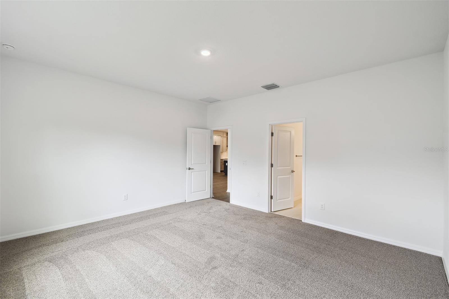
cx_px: 224
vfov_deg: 77.3
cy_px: 150
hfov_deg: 100.4
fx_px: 187
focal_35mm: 15
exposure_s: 1/25
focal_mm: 10
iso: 100
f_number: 7.1
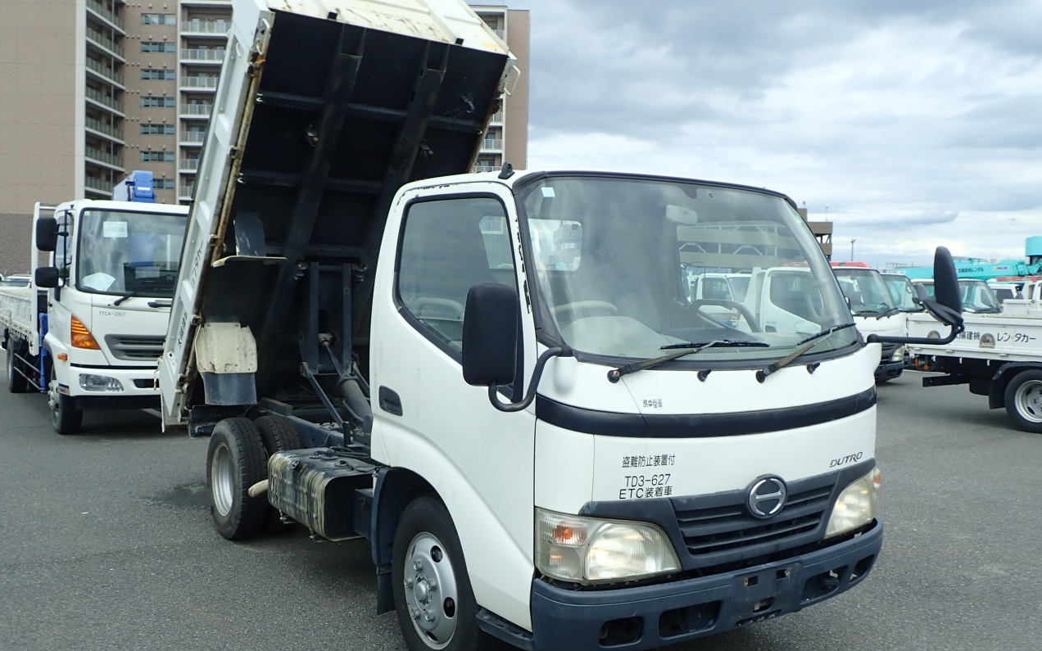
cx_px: 519
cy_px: 321
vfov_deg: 39.4
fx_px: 909
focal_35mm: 32
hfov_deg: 59.7
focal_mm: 5.5
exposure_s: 1/800
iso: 100
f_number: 3.2
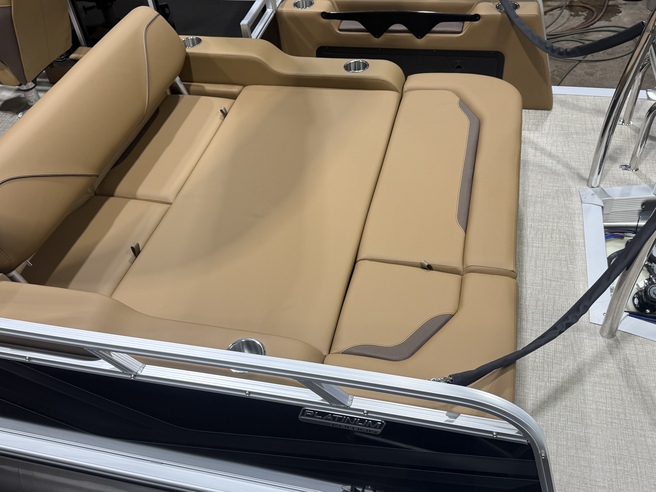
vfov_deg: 42.9
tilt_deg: -41.8
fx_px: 625
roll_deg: +7.3
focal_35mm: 33
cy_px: 237
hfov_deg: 55.3
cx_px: 319
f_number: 1.78
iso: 80
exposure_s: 1/120
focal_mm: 6.76
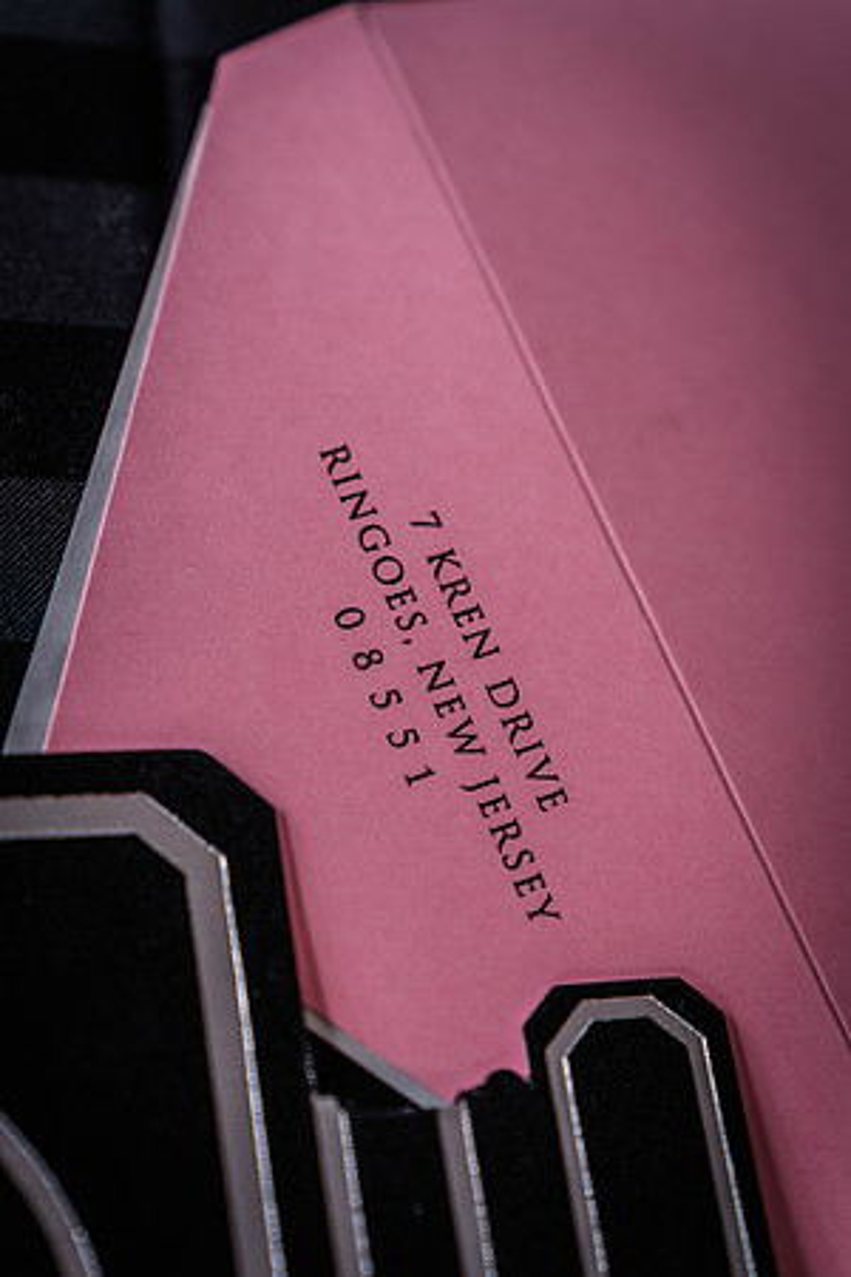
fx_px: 2659
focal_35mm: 75
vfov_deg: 27.0
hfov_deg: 18.2
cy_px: 638
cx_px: 426
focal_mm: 75
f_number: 4
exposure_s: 1/125
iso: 320
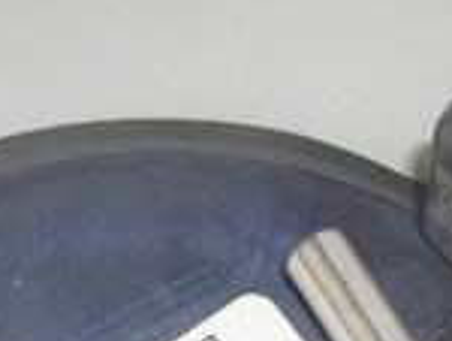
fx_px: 1949
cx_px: 322
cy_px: 619
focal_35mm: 149
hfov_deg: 13.2
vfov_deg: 9.5
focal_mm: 6.3
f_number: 3.2
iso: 200
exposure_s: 1/45
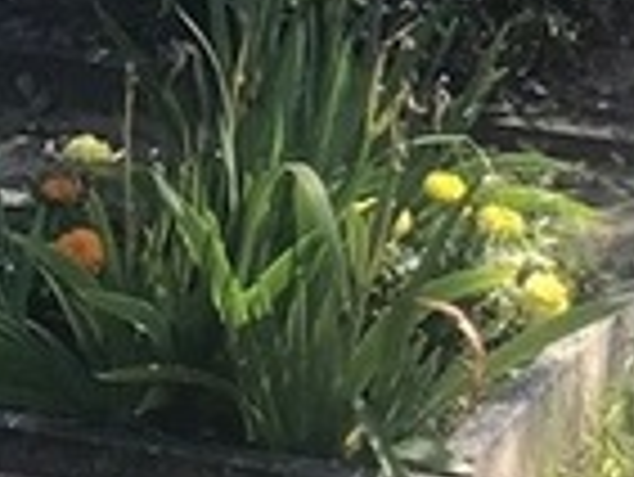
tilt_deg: -14.0
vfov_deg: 7.3
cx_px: -18
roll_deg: +0.3
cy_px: -144
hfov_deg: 9.7
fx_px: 3721
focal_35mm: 203
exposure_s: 1/491
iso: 20
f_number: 1.8
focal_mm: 3.99
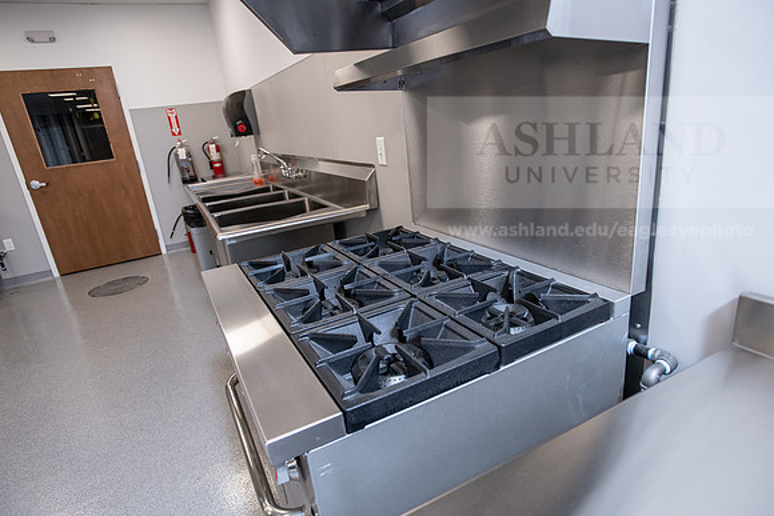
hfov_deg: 84.0
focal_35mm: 20
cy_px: 258
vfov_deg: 62.0
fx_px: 430
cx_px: 387
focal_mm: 20
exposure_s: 1/160
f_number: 4.5
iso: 800
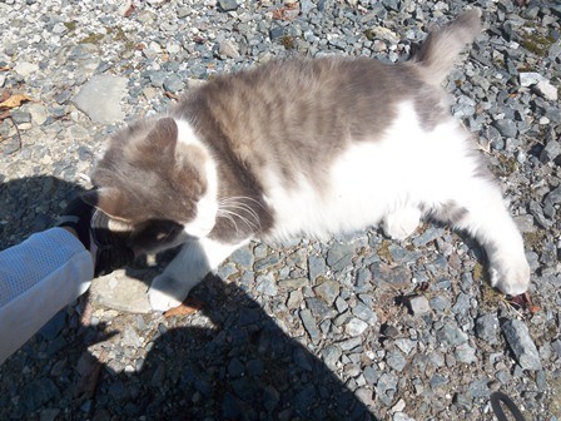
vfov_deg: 58.9
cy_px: 210
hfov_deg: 73.9
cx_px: 280
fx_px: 373
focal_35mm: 23
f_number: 5.6
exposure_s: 1/200
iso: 50
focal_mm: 3.8
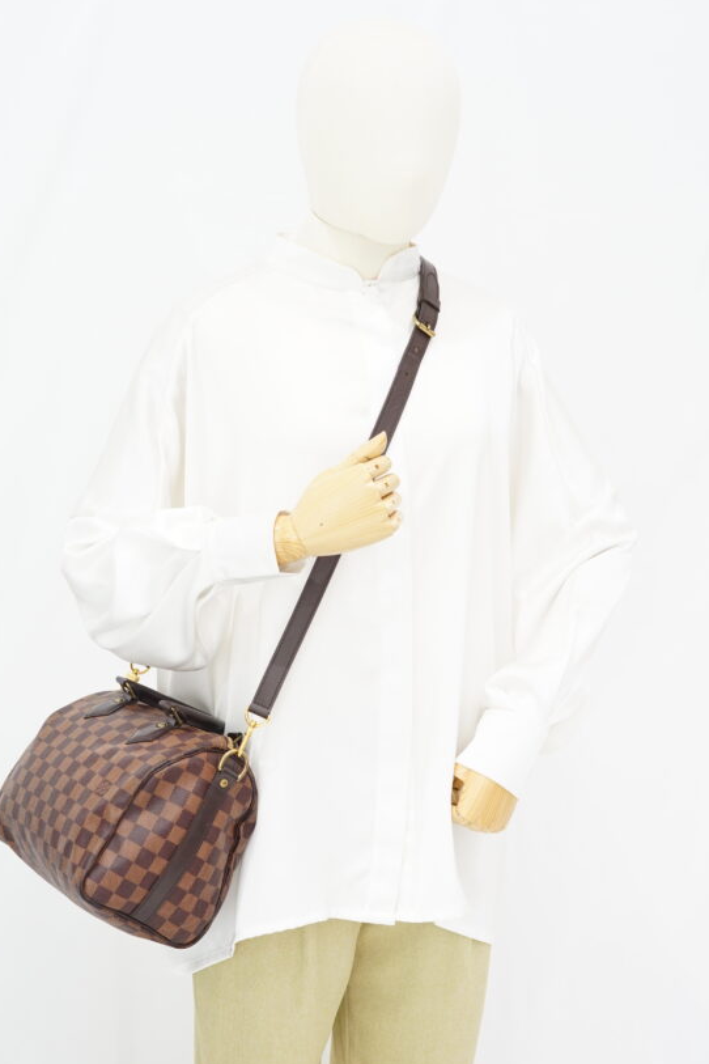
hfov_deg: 21.6
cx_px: 325
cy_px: 611
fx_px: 1861
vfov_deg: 31.8
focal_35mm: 63
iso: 640
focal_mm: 50
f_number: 6.3
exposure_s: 1/6
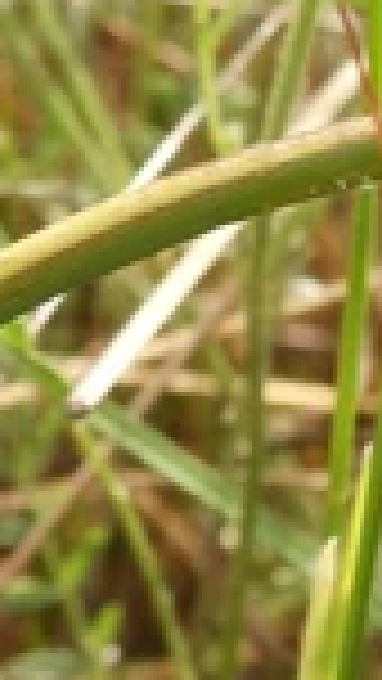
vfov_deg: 3.5
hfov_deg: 1.9
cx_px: 1348
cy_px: 419
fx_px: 11194
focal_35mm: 622
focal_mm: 24.1
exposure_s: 1/200
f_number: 5
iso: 100
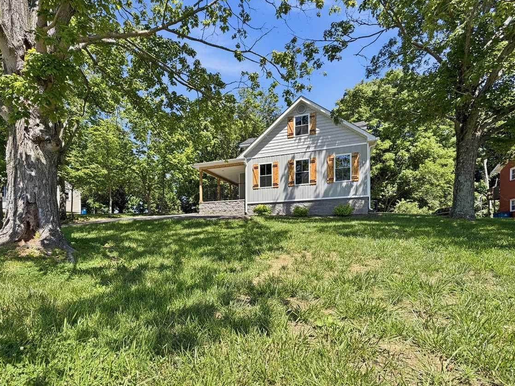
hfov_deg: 94.3
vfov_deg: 78.0
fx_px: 238
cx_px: 236
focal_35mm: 16
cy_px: 201
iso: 40
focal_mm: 2.2
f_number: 2.2
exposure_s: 1/585
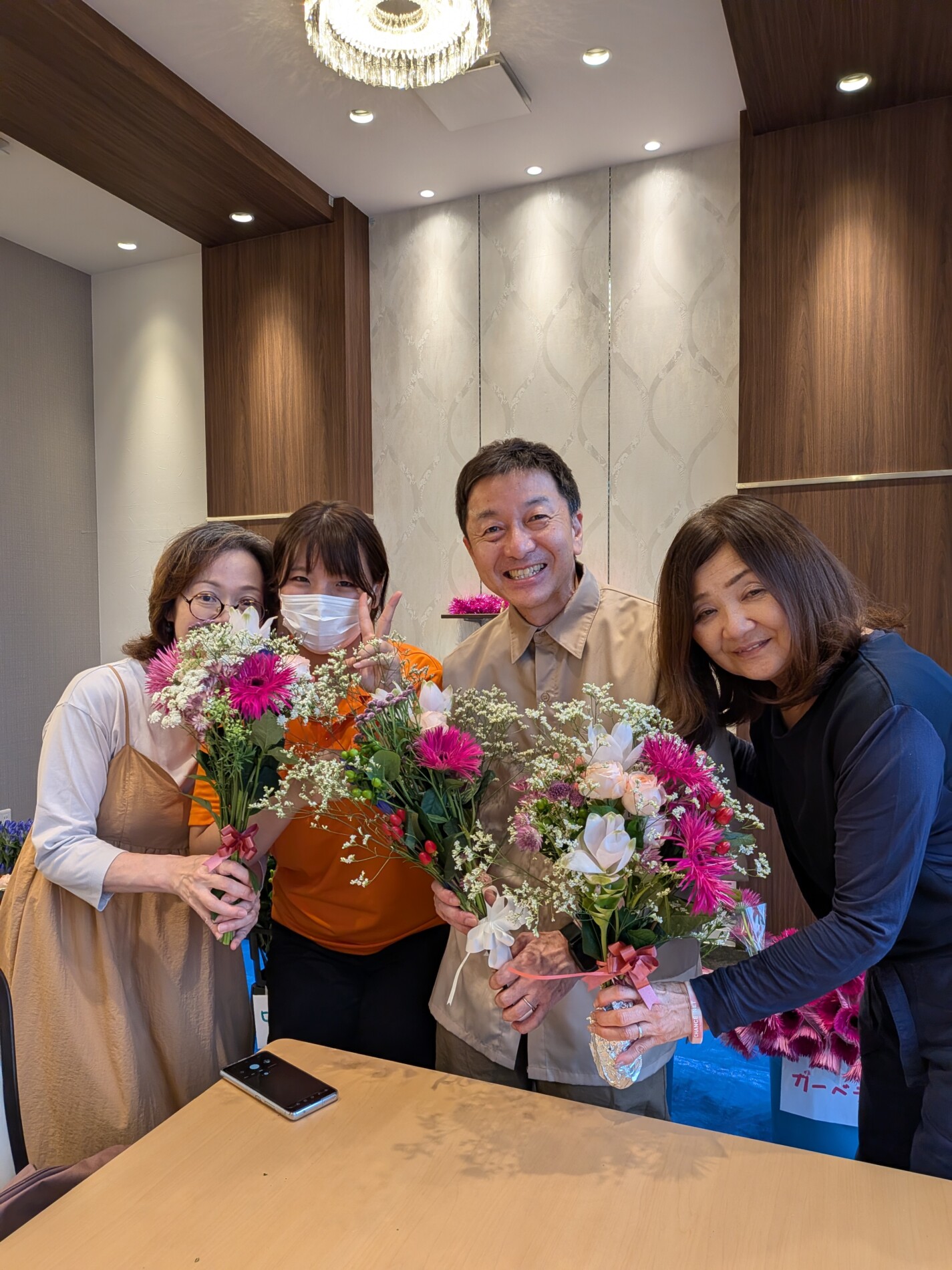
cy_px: 635
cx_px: 476
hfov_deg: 56.8
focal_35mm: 24
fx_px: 880
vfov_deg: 71.6
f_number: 1.7
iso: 79
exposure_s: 1/100
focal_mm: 4.53
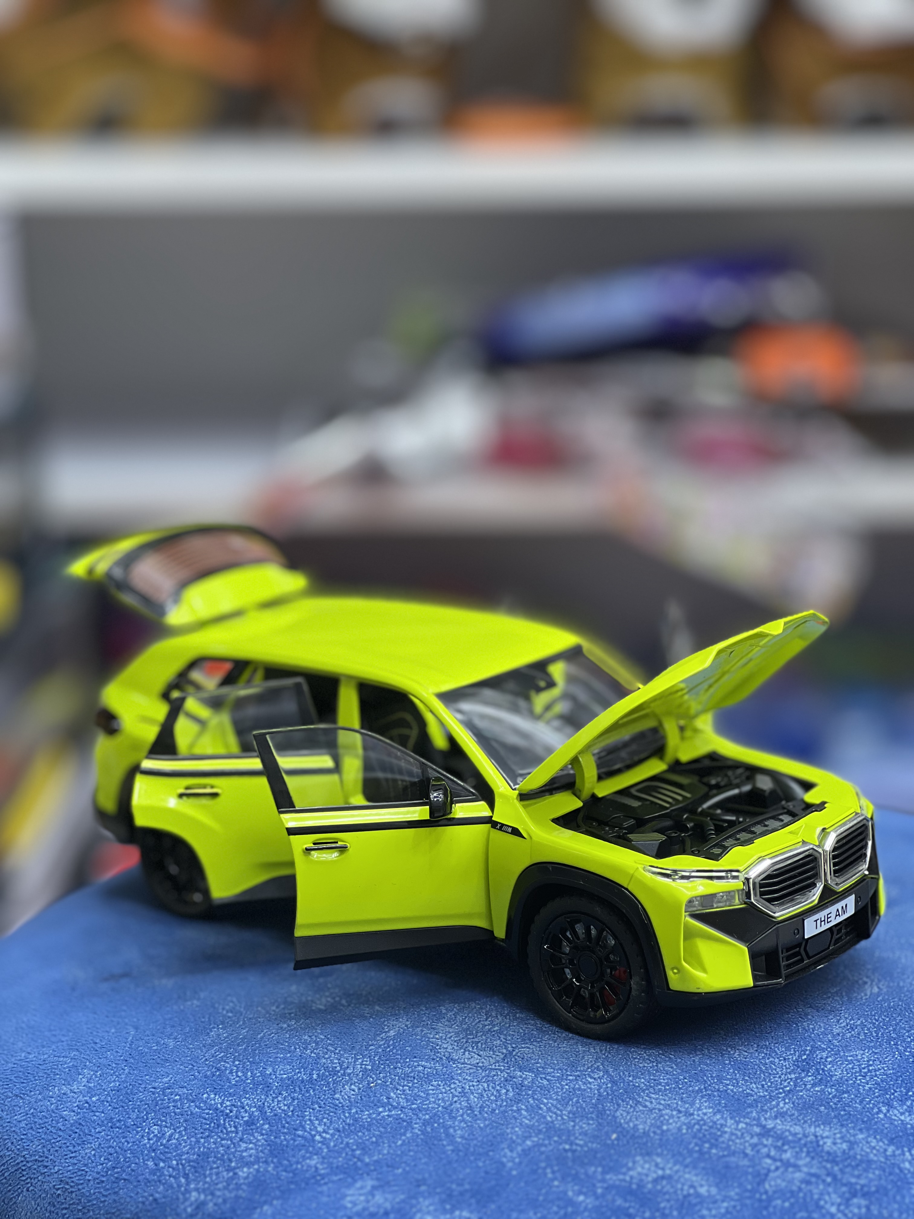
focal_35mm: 77
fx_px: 2711
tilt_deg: -15.5
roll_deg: +0.6
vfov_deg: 25.3
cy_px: 610
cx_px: 457
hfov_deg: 19.1
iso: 80
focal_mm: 9
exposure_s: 1/100
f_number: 2.8
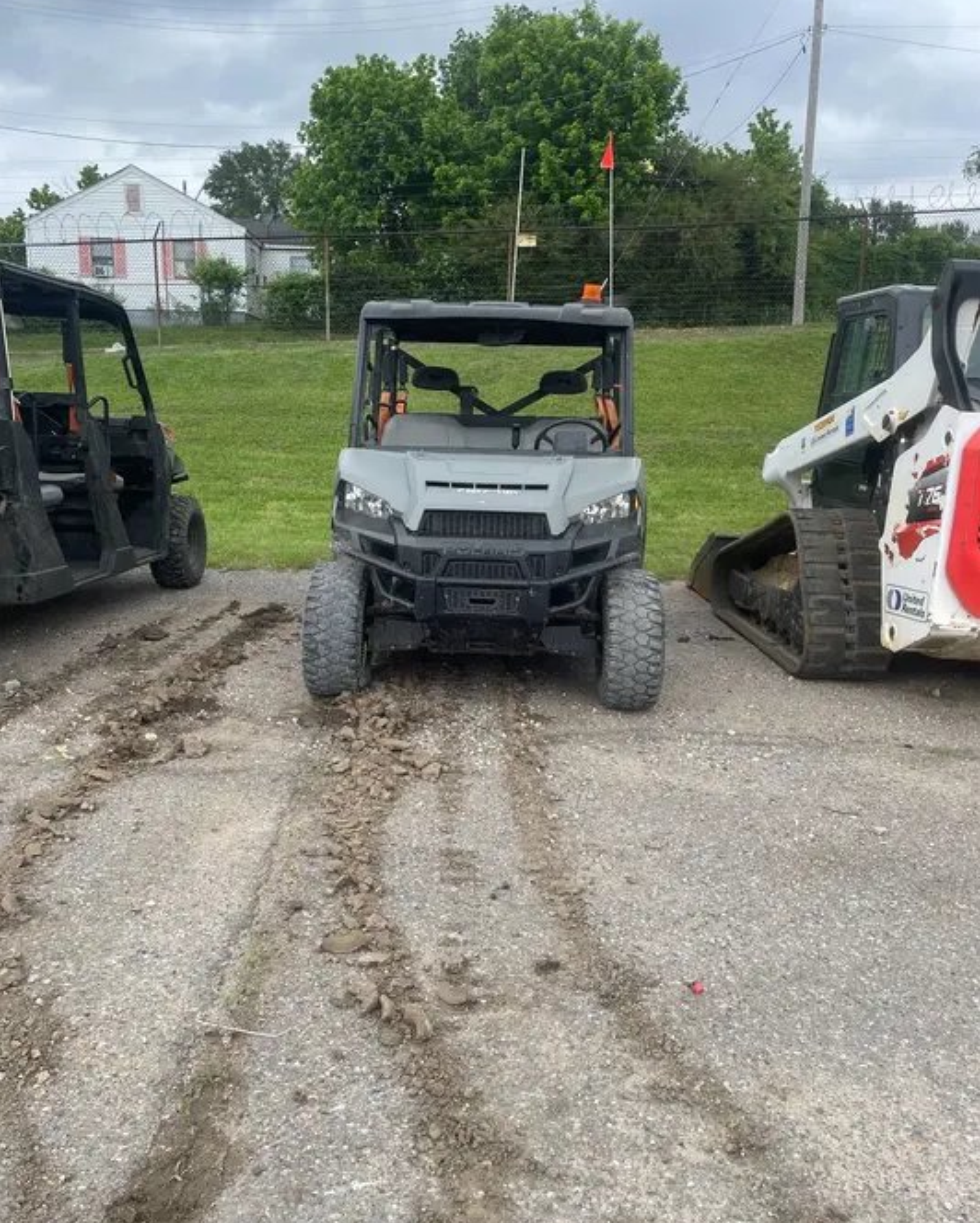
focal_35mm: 28
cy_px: 625
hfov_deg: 51.6
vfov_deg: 62.2
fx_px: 1014
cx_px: 475
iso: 32
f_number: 1.6
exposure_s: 1/861
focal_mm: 4.2
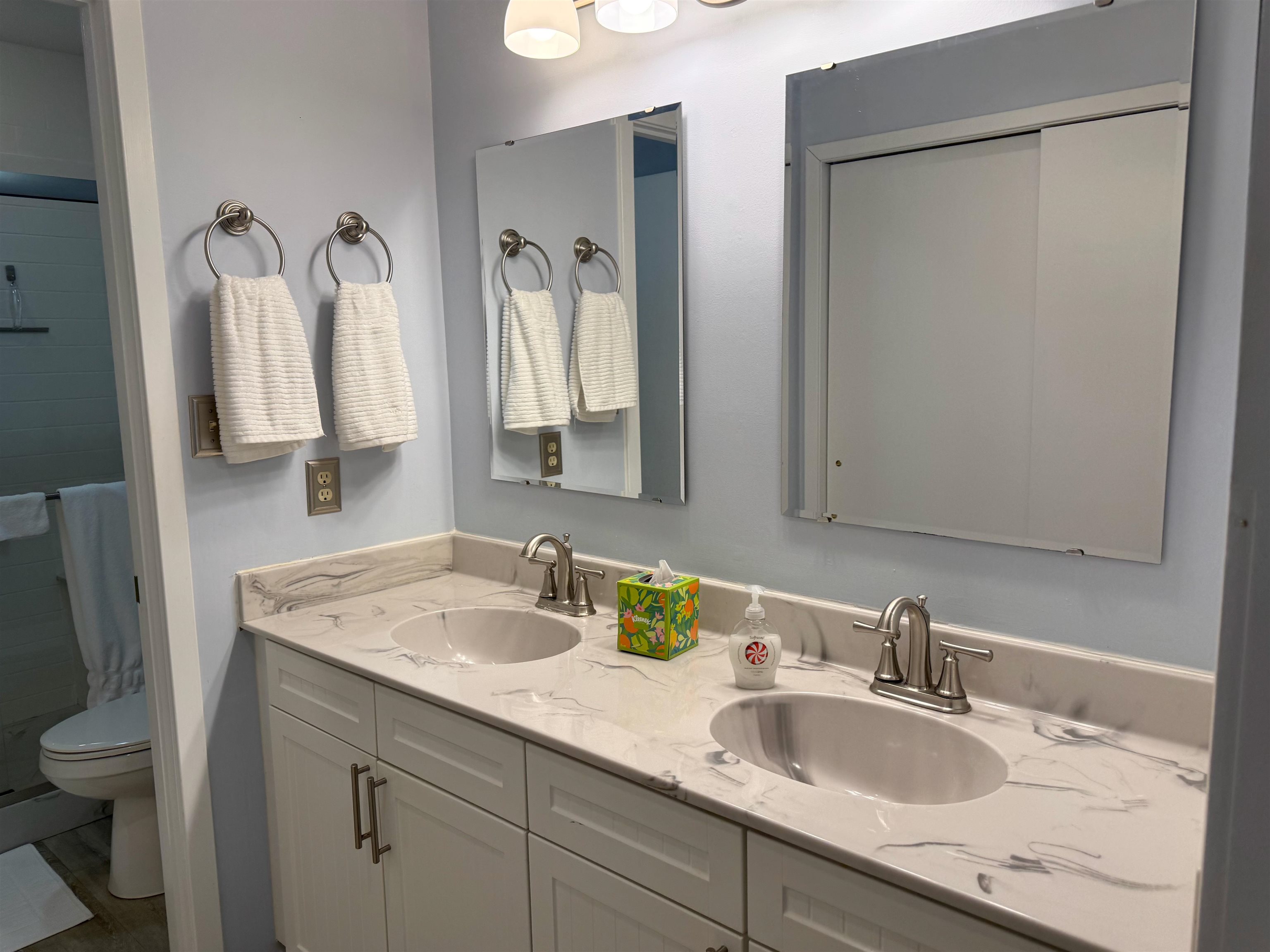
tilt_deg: -7.0
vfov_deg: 56.8
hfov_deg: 71.6
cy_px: 476
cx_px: 635
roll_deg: +2.9
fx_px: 880
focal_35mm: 24
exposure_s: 1/152
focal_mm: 6.76
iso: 100
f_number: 1.78
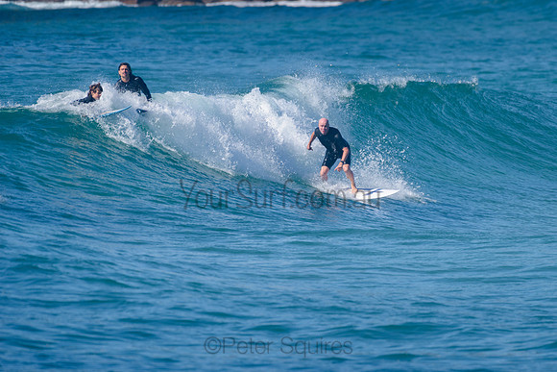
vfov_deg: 2.2
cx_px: 341
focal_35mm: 613
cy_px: 151
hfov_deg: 3.4
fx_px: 9483
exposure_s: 1/2000
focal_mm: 500
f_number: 5.6
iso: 250
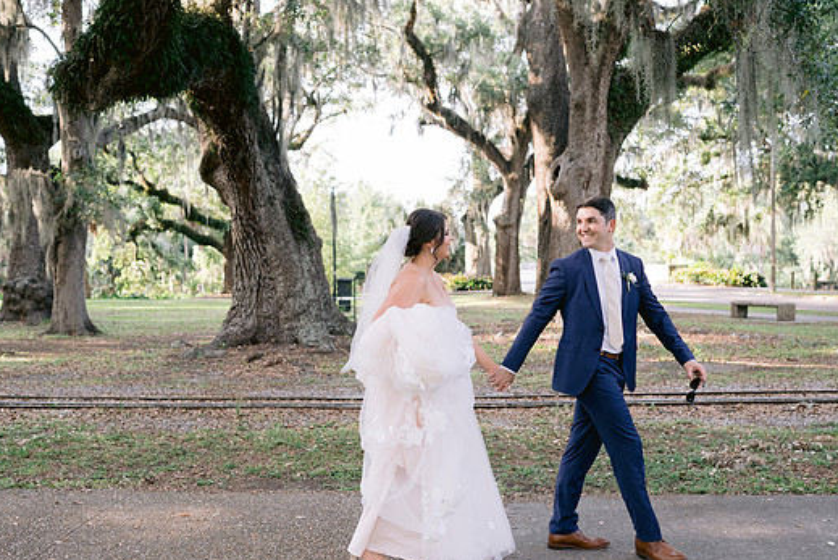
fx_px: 955
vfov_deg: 32.7
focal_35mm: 41
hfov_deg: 47.4
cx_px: 407
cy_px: 299
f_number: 2.8
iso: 250
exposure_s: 1/250
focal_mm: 35
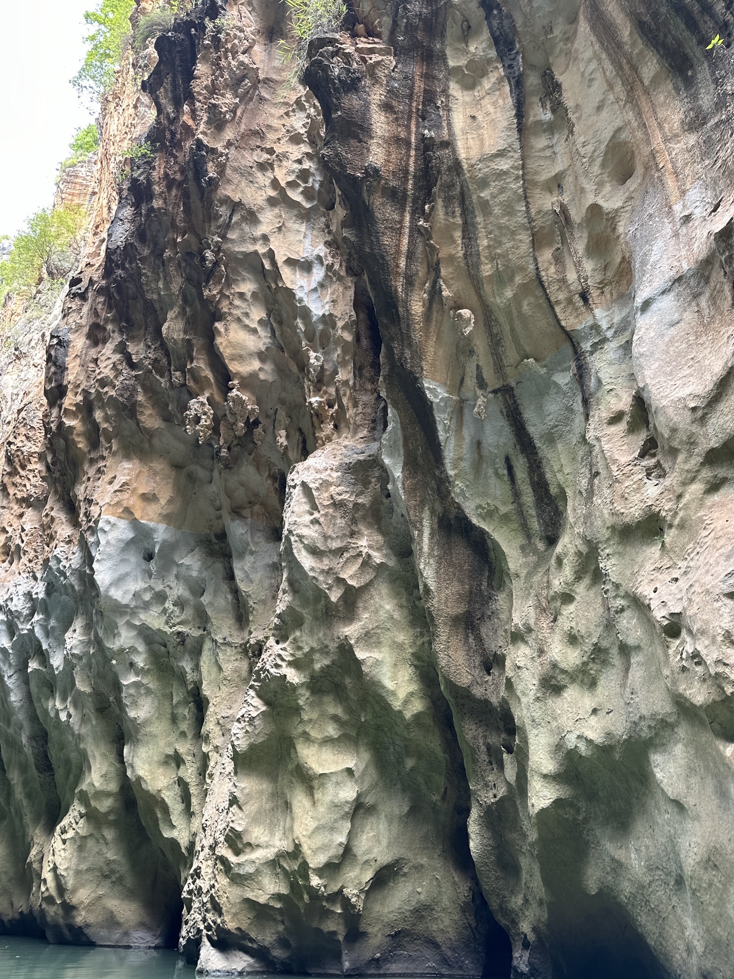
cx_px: 367
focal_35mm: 24
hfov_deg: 56.8
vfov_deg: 71.6
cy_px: 490
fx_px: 679
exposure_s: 1/121
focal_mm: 6.86
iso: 80
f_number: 1.78
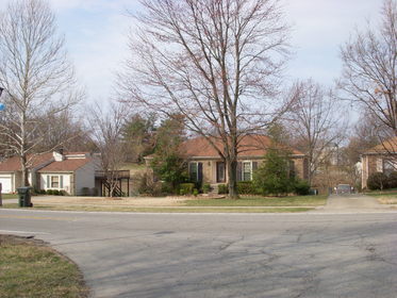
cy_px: 149
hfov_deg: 49.0
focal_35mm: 38
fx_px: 436
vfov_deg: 37.7
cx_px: 198
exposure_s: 1/500
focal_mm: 6.3
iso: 200
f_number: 6.6
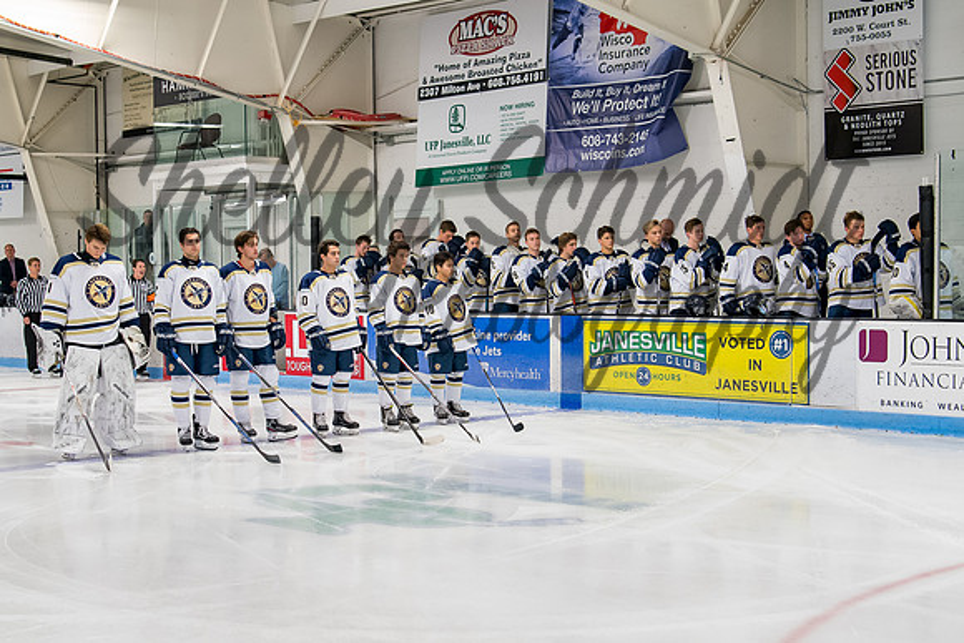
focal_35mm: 59
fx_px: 1569
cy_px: 347
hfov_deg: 34.1
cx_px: 454
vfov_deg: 23.2
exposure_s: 1/160
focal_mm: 34
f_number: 4.5
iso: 2000
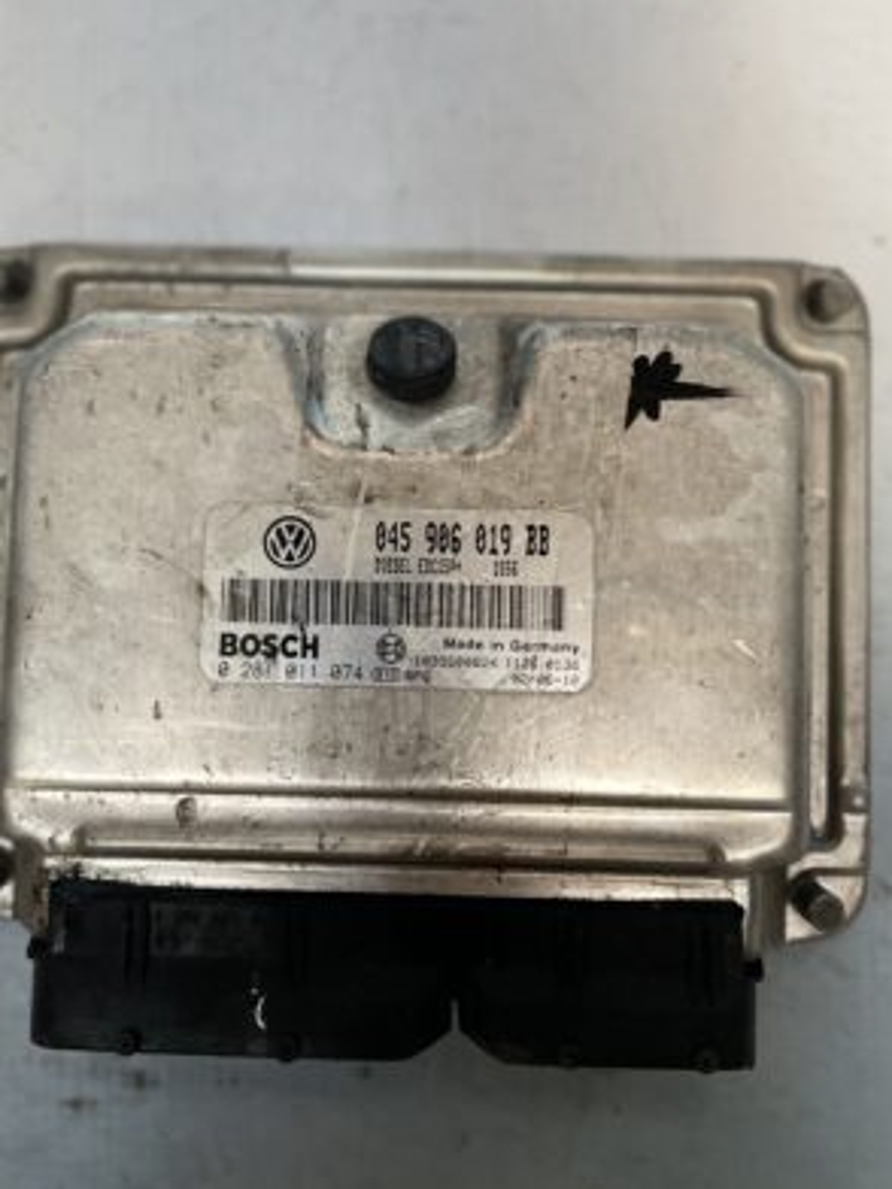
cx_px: 410
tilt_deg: -88.0
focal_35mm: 38
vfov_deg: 48.9
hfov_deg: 37.7
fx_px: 1306
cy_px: 541
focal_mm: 5.1
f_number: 1.6
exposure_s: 1/101
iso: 125
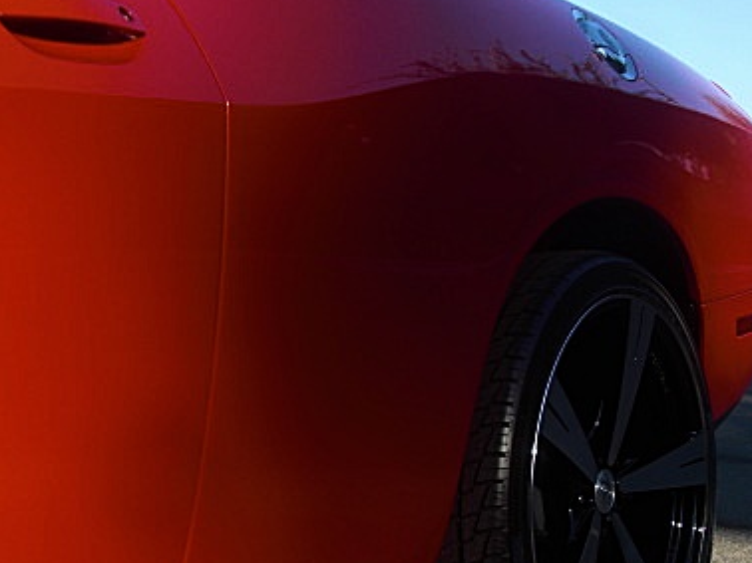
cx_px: 346
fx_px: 1324
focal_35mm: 61
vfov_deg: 23.9
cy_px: 368
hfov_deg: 31.7
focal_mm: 6.3
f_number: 2.8
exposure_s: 1/400
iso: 50
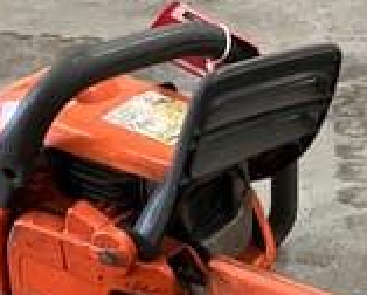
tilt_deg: -32.2
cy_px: 273
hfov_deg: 21.4
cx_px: 337
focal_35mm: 87
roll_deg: -1.3
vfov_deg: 17.4
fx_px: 946
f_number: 1.8
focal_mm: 3.99
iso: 400
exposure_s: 1/40
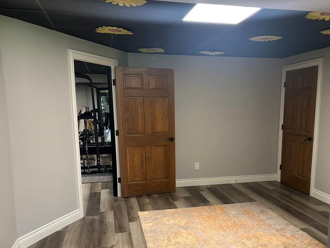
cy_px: 162
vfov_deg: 42.5
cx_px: 194
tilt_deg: -10.7
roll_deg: -0.3
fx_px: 315
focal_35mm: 33
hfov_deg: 55.0
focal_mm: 6.86
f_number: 1.78
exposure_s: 1/60
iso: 200
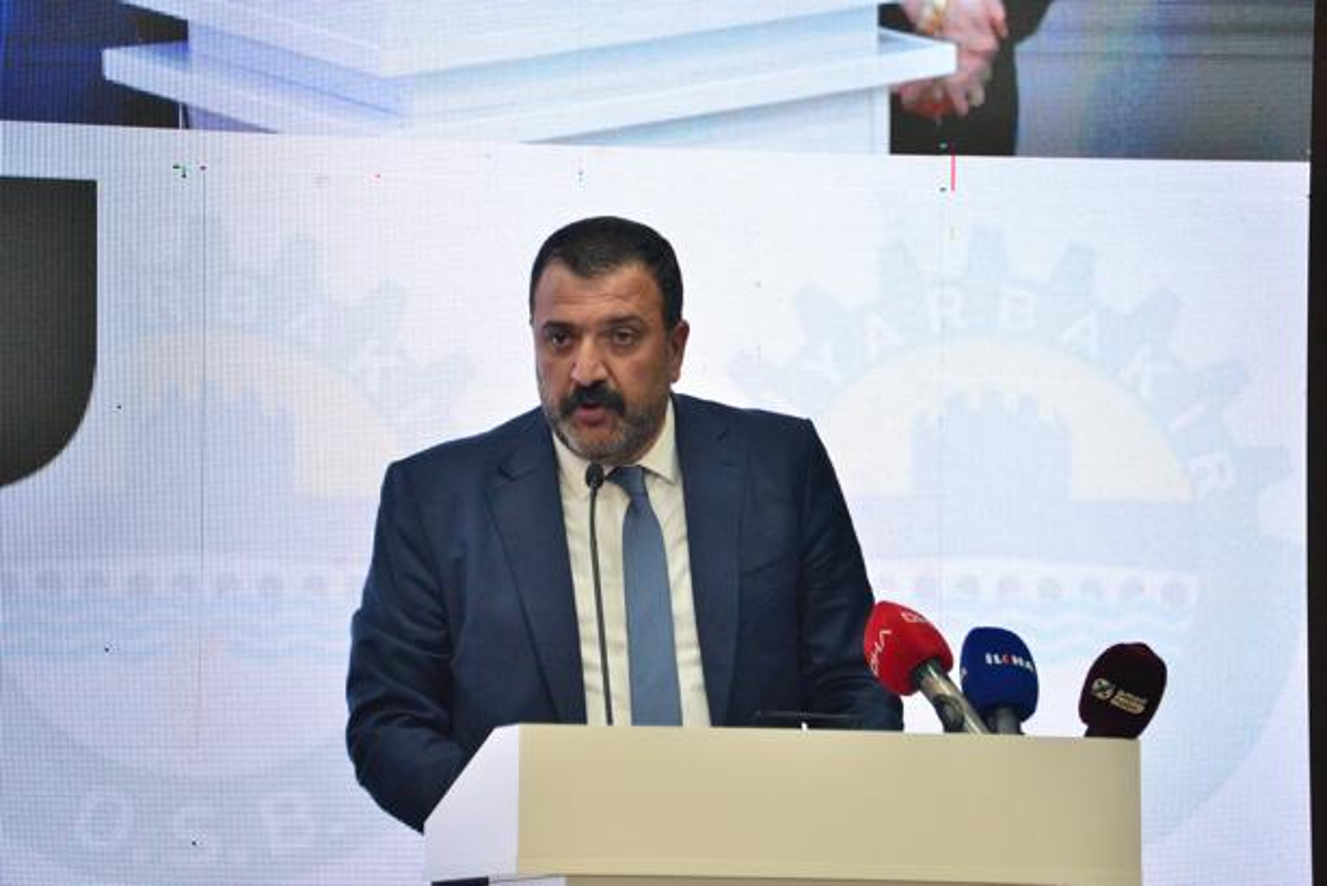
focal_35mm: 300
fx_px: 11063
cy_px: 443
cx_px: 664
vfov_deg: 4.6
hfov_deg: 6.9
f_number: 5.6
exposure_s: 1/500
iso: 6400
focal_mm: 300
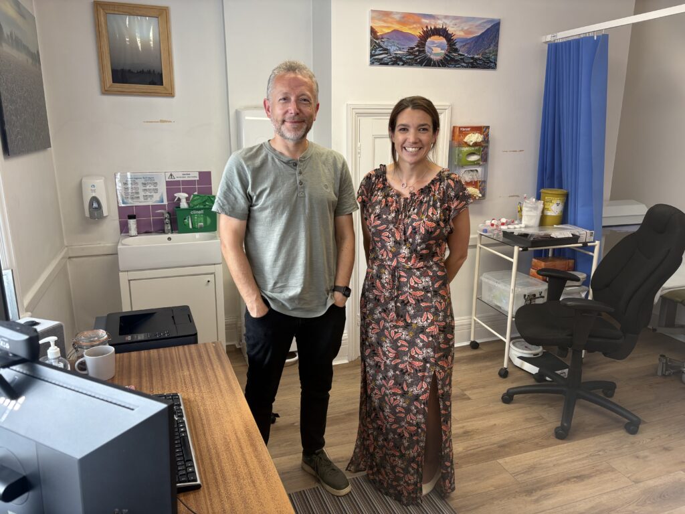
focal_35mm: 26
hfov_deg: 67.3
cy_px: 257
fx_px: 515
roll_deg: +0.6
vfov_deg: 53.1
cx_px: 342
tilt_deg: -13.4
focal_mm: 5.96
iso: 64
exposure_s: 1/100
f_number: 1.6
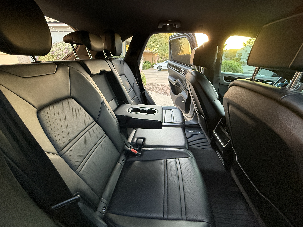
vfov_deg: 85.7
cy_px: 114
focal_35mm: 14
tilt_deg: -24.4
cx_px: 152
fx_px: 123
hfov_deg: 102.1
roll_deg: -1.4
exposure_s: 1/60
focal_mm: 2.22
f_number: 2.2
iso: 500
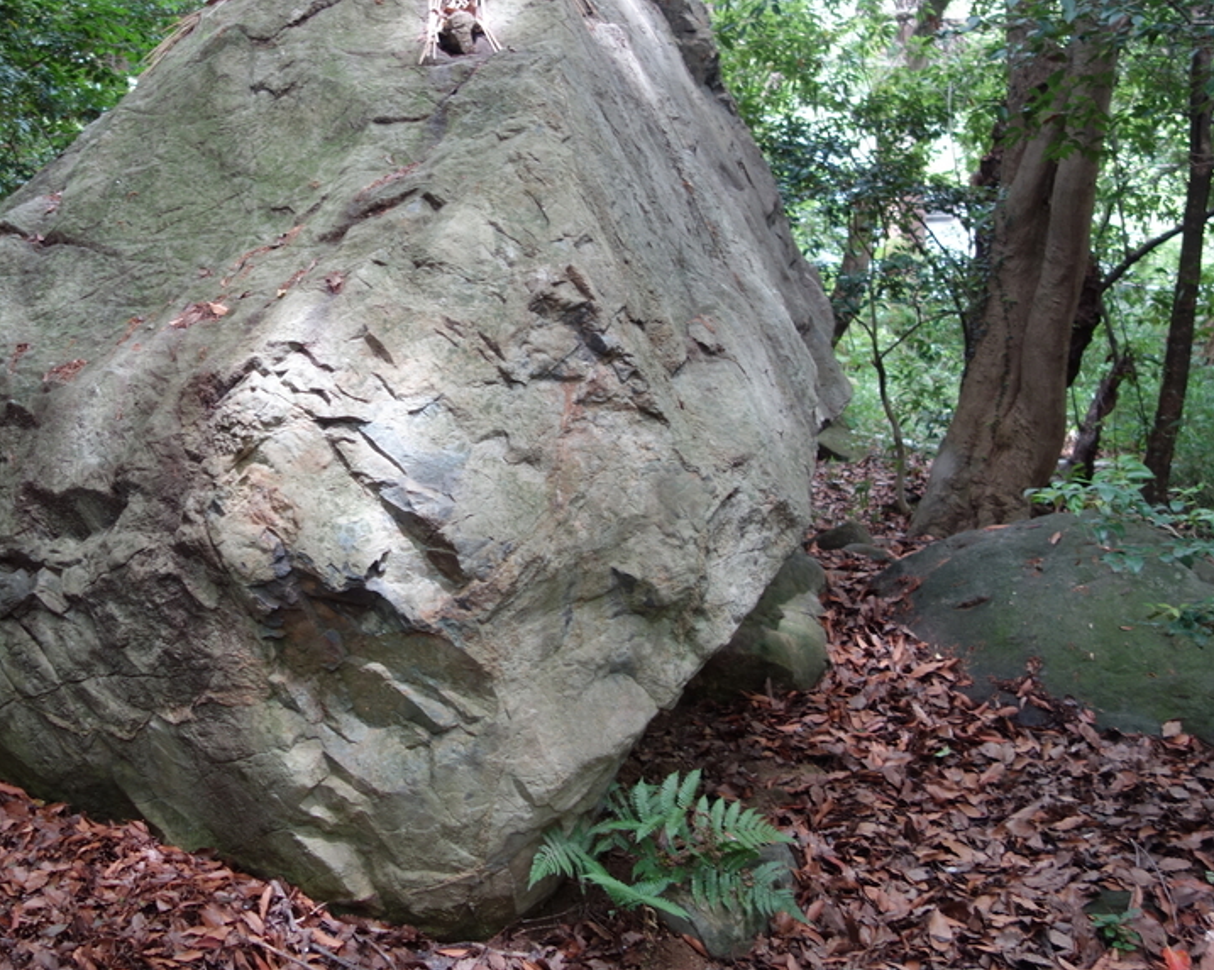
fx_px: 1580
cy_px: 349
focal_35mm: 44
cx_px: 364
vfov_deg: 33.9
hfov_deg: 41.2
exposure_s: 1/40
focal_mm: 10.4
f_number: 1.8
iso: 125
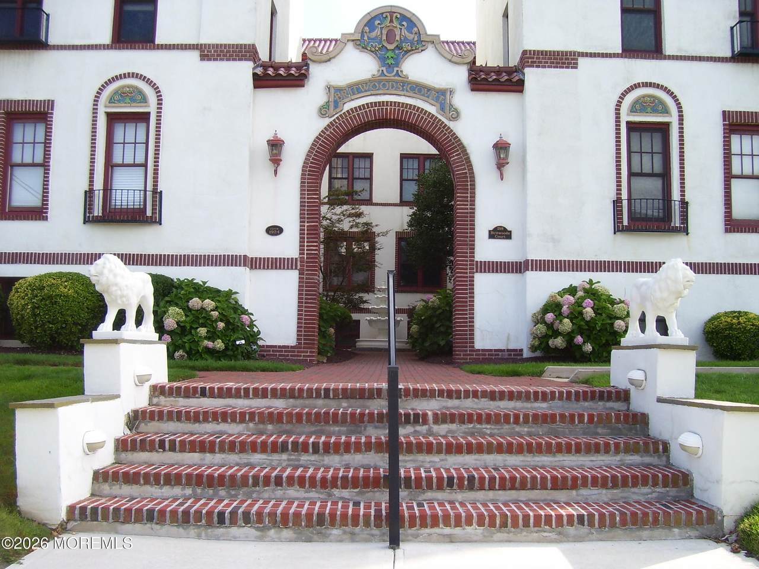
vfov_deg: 41.8
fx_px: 745
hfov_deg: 54.0
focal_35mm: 34
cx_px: 380
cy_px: 284
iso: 80
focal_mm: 5.6
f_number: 2.7
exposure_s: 1/500
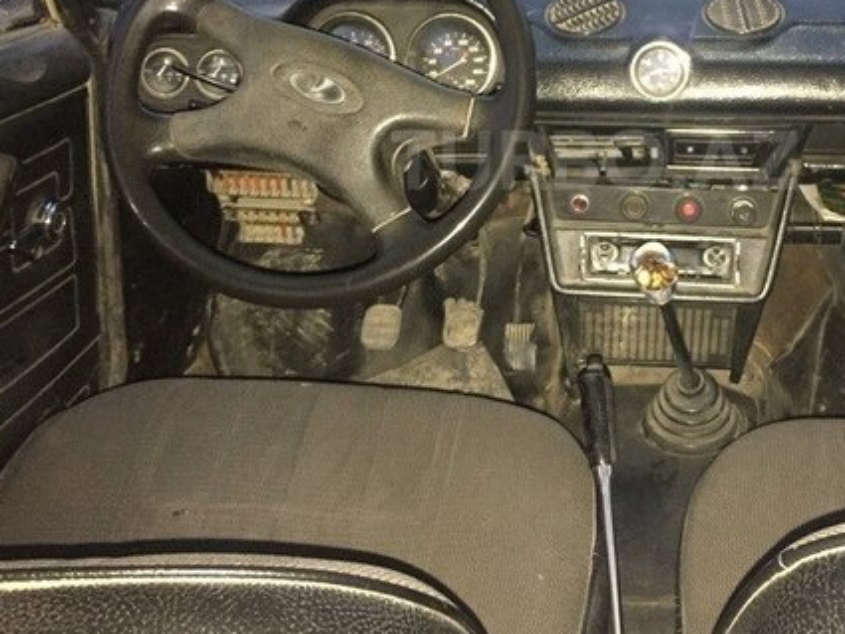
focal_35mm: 45
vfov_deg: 31.6
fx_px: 1099
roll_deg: +2.0
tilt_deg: -19.4
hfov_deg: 41.3
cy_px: 160
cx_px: 594
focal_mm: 4.15
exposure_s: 1/17
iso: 640
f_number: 2.2
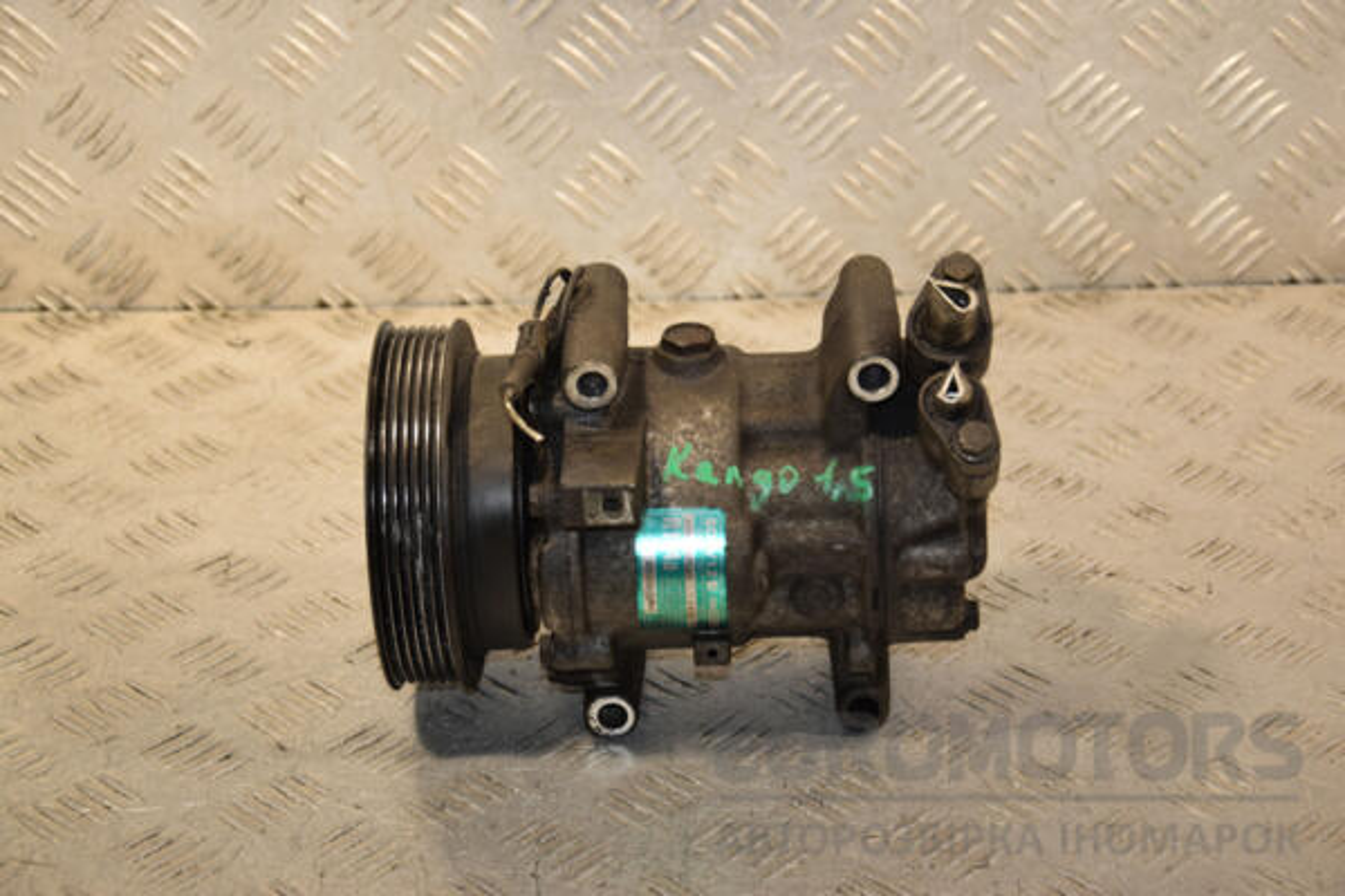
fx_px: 2914
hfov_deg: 26.0
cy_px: 448
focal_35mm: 78
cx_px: 672
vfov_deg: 17.5
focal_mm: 52
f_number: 5.6
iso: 800
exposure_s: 1/200
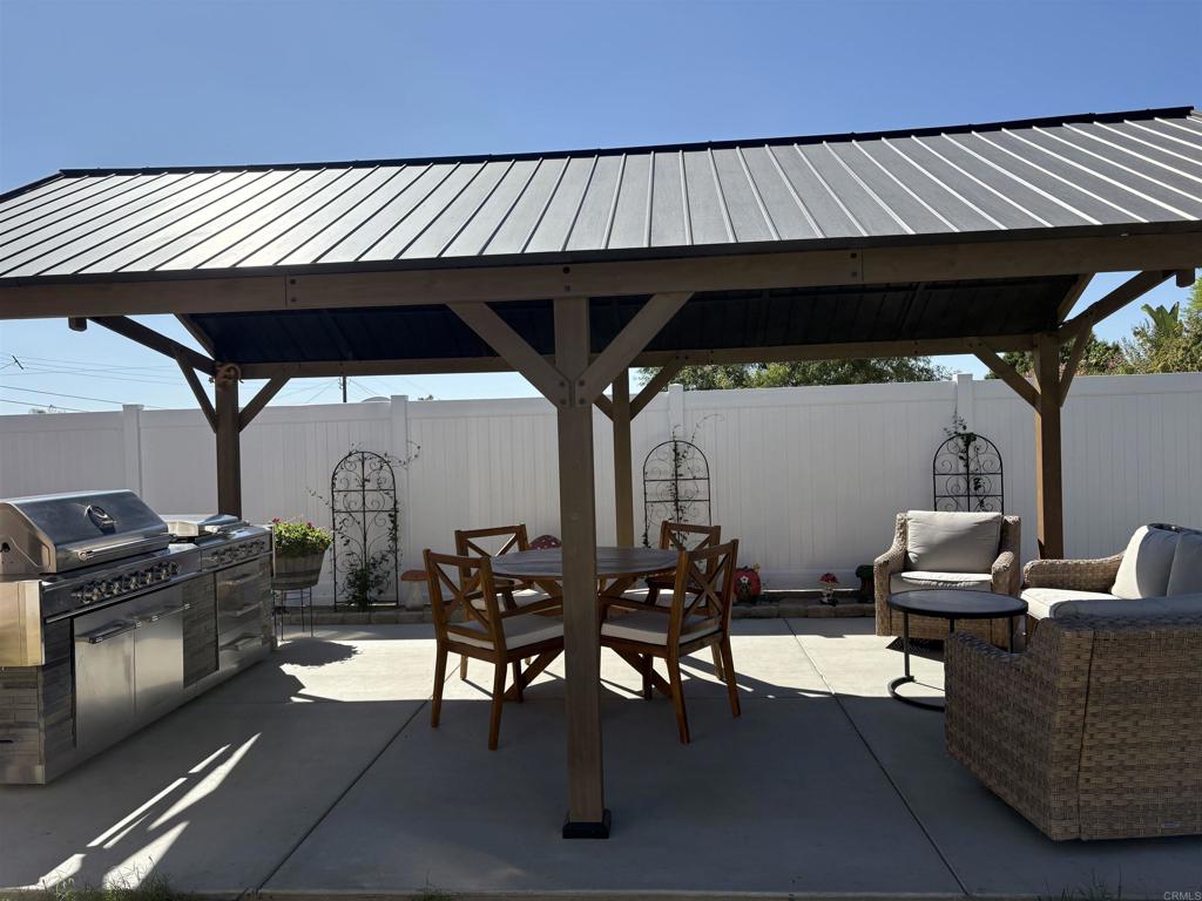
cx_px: 601
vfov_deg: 53.1
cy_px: 450
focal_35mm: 26
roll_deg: +1.2
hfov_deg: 67.3
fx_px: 903
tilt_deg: -0.9
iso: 64
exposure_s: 1/4950
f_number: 1.6
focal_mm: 5.96
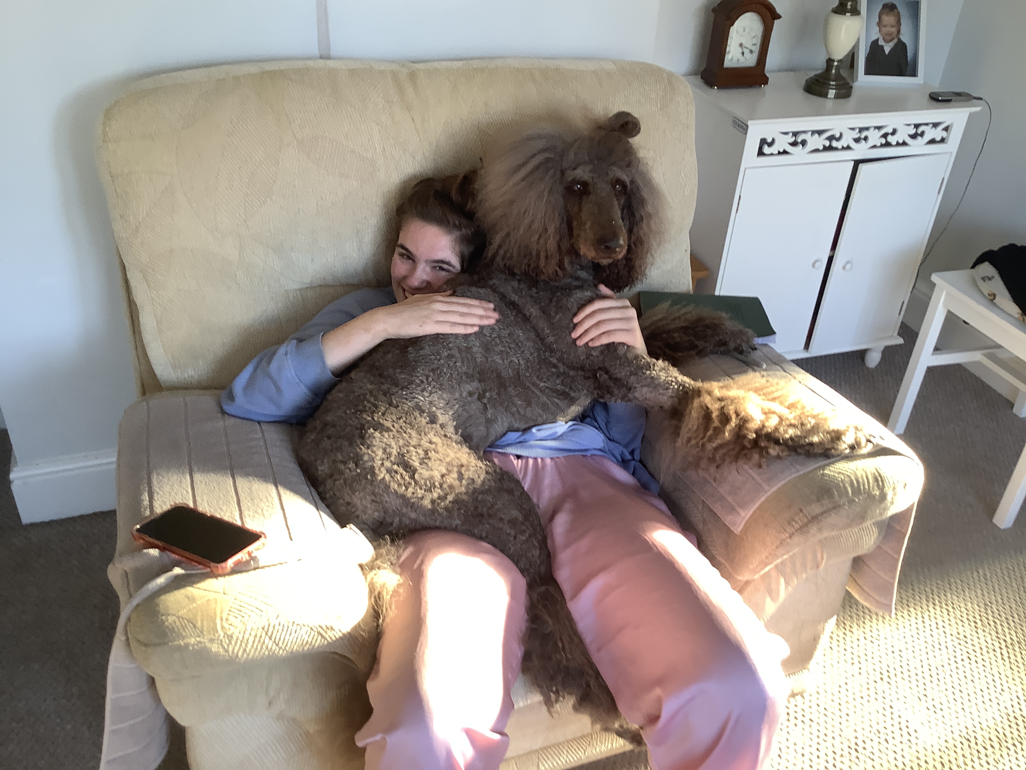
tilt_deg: -32.4
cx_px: 513
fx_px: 919
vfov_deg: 45.4
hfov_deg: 58.4
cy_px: 385
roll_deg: -3.5
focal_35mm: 31
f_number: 2.4
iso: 80
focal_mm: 3.3
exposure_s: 1/50
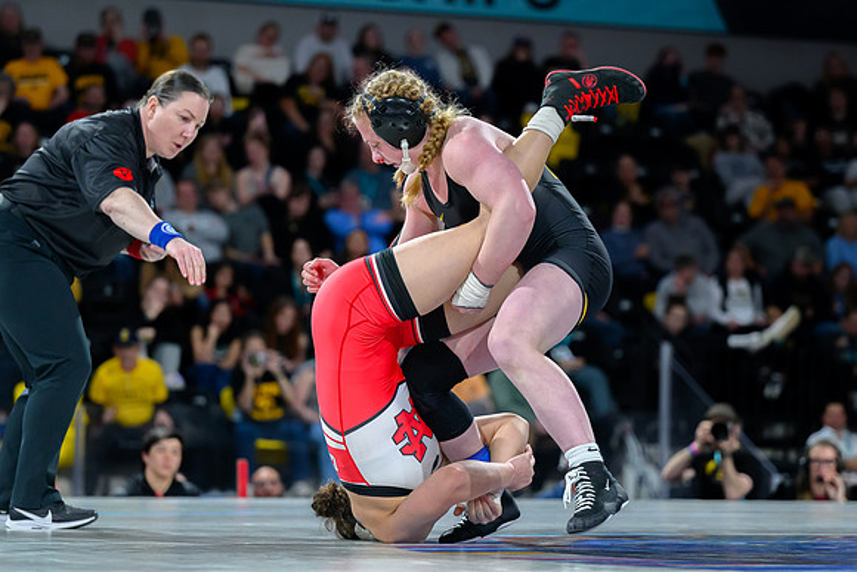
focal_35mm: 145
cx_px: 478
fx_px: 3452
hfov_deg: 14.2
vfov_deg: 9.5
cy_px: 311
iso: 4000
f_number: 2.8
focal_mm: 110
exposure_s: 1/800
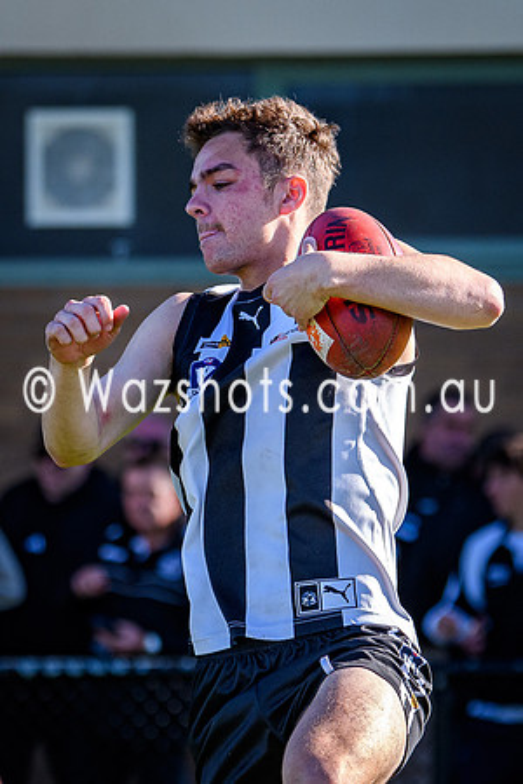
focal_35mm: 392
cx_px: 202
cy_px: 526
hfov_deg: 3.5
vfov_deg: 5.3
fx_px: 8543
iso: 450
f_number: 2.8
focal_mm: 125
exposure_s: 1/3200
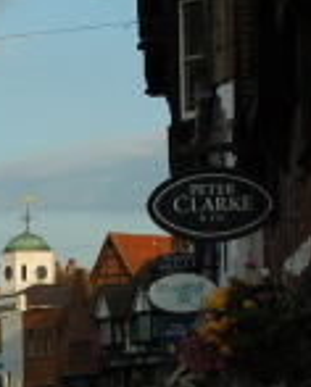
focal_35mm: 165
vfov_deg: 11.6
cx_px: -332
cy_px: 341
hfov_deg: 8.8
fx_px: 1895
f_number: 11
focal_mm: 27
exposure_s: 1/320
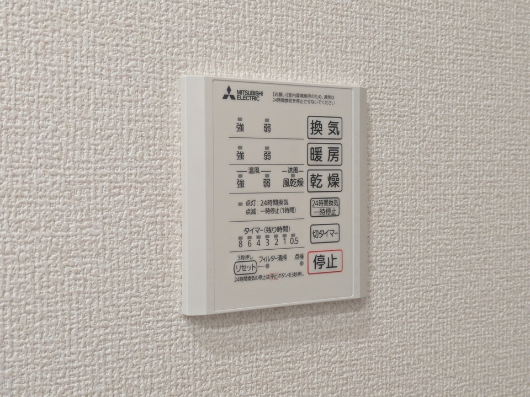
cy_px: 198
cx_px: 265
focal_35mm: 51
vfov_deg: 28.6
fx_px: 781
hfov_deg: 37.5
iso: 320
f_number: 1.89
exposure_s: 1/100
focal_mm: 5.43
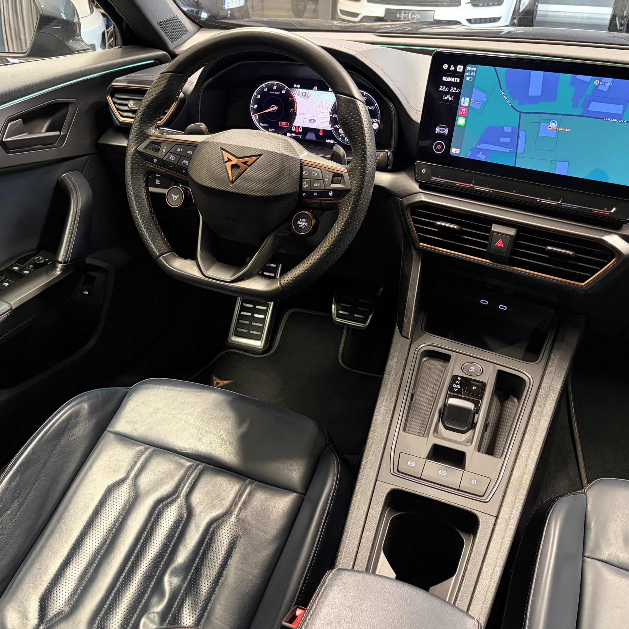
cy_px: 314
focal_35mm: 31
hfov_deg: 52.4
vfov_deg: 52.5
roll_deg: -0.6
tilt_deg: -29.6
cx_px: 280
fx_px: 637
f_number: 1.6
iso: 640
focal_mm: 5.96
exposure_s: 1/31
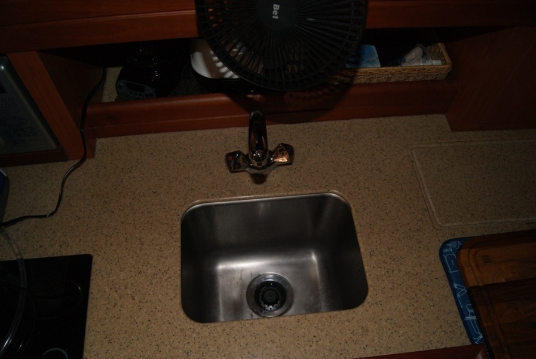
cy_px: 180
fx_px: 402
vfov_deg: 48.0
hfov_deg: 67.3
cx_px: 268
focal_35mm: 27
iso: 400
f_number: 5.6
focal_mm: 18
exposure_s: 1/60
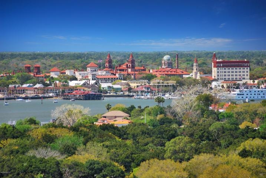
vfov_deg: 4.6
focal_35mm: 300
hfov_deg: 6.9
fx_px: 2219
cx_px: 133
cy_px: 89
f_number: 5.6
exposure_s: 1/125
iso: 125
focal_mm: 200
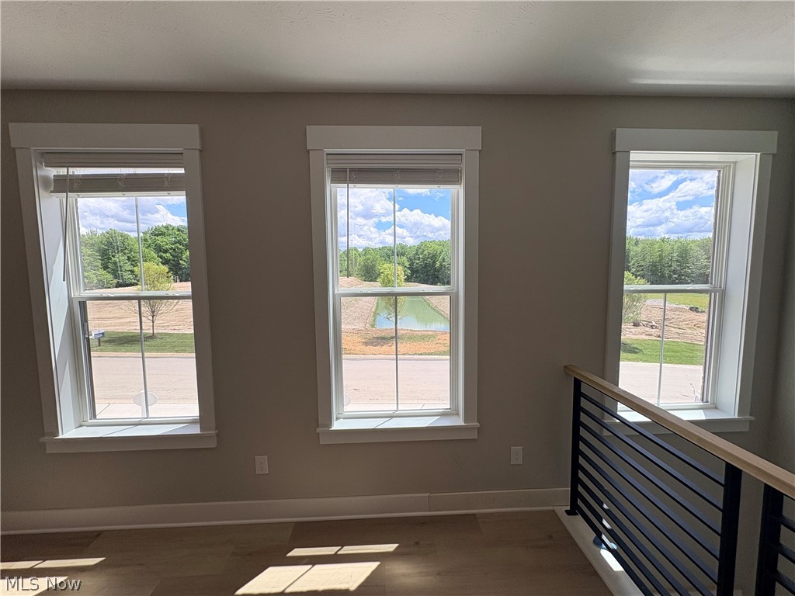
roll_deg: +0.7
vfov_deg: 85.7
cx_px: 398
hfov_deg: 102.1
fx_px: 322
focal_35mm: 14
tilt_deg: -4.2
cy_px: 298
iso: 50
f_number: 2.2
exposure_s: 1/932
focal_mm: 2.22
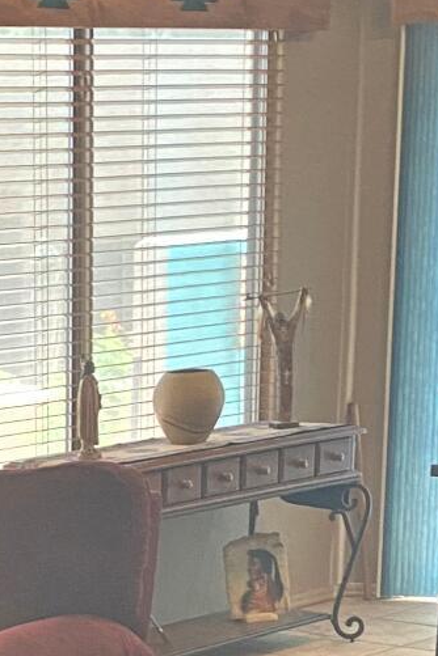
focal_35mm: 108
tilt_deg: -17.1
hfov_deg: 11.9
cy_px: 897
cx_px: -281
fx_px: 1971
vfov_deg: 17.5
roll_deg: +5.0
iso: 250
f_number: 1.8
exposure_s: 1/60
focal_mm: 4.25
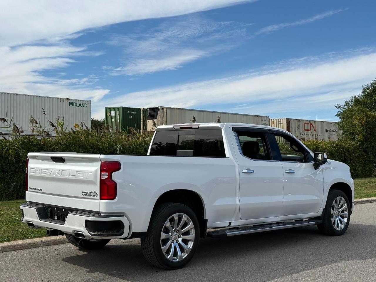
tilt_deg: +2.0
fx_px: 521
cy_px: 141
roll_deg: -0.5
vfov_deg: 30.3
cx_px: 188
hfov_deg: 39.7
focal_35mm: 48
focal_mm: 6.76
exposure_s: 1/7143
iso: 64
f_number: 1.78
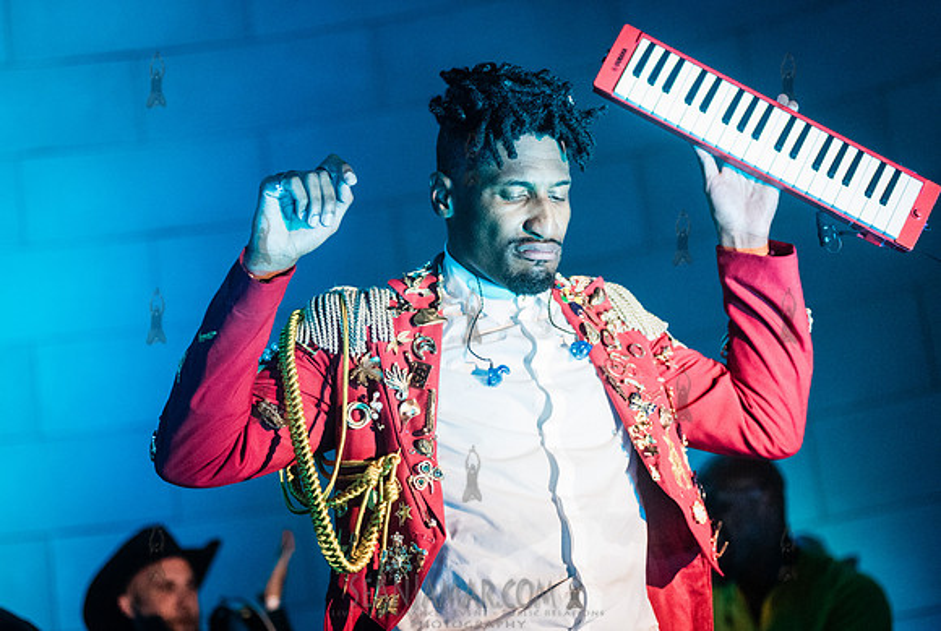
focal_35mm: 86
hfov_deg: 23.7
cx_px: 436
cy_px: 337
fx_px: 2245
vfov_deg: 16.0
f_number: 2.8
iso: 10000
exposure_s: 1/250
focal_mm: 80
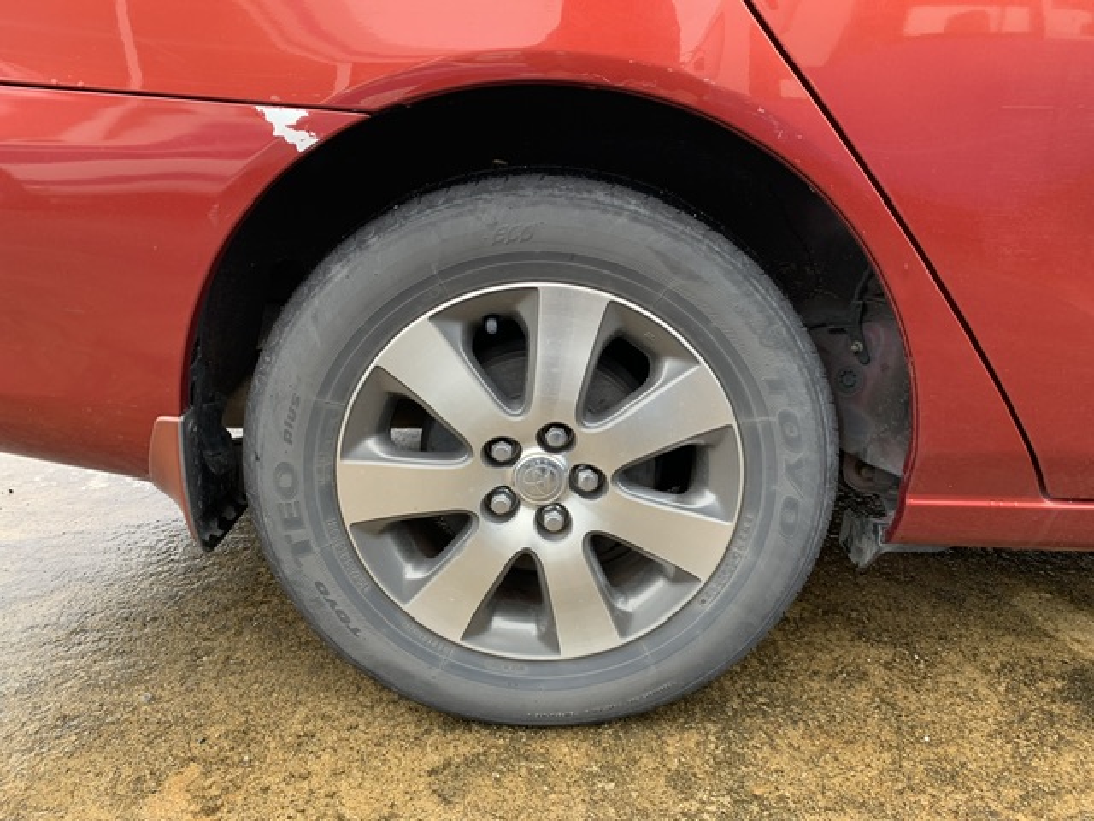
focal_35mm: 26
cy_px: 410
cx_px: 547
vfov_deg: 53.1
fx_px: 822
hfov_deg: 67.3
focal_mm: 4.25
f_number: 1.8
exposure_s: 1/122
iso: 40
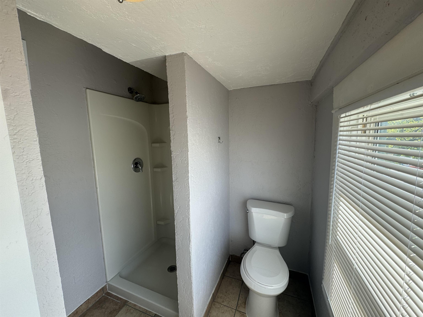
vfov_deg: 85.7
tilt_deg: -6.6
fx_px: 171
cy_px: 158
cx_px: 212
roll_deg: +1.0
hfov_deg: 102.1
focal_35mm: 14
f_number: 2.2
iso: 40
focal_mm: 2.22
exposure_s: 1/178
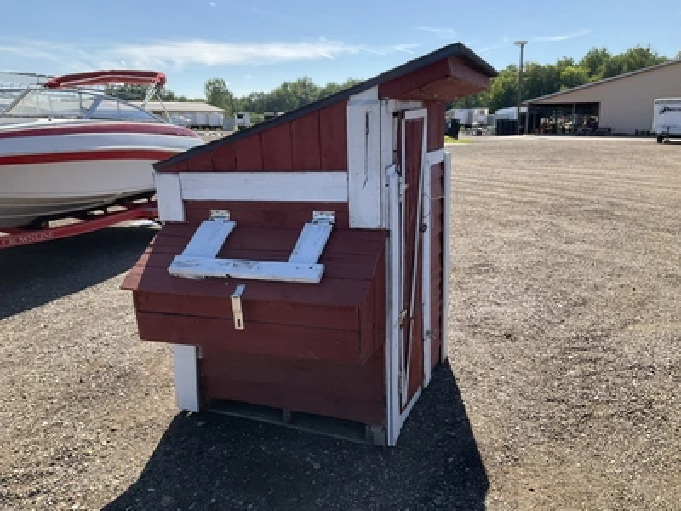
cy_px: 256
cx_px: 340
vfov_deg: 48.2
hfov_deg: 61.7
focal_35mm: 29
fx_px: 571
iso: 25
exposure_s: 1/997
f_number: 1.8
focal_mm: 3
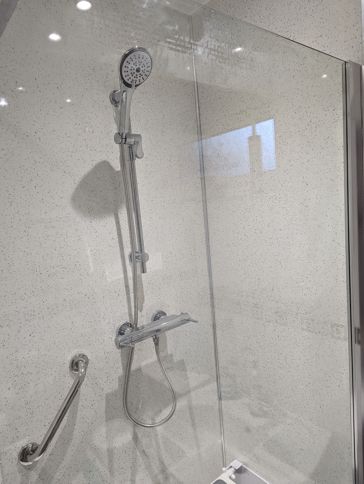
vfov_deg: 71.5
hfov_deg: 56.9
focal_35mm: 24
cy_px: 242
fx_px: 336
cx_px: 182
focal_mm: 6.81
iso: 211
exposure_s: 1/100
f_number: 1.85
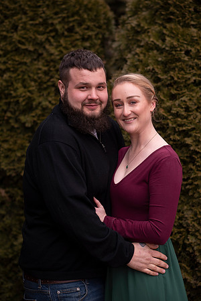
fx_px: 712
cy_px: 150
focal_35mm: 85
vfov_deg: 23.9
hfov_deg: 16.1
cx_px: 100
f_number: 2.5
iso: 100
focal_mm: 85
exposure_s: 1/125
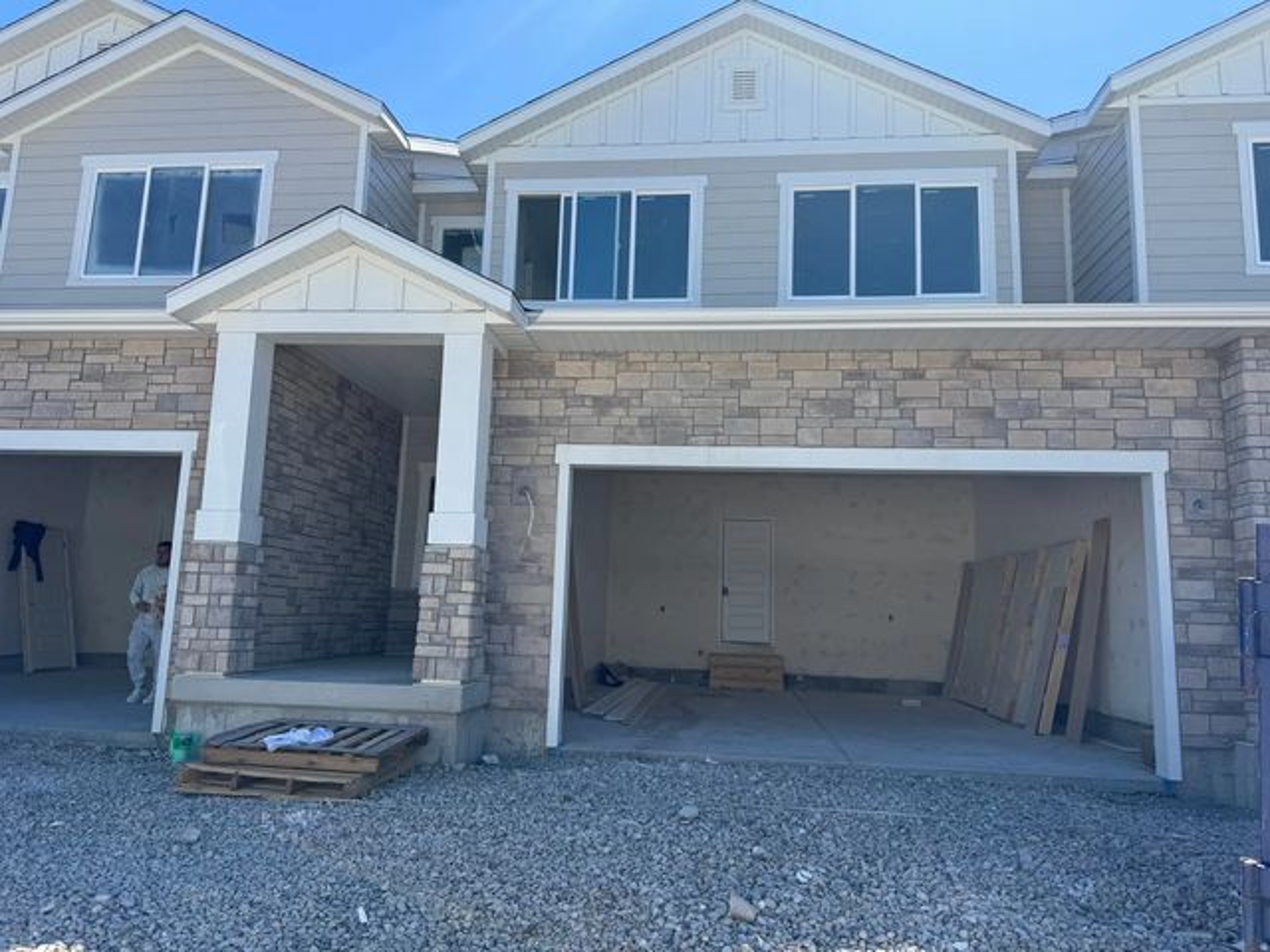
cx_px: 635
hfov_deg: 71.6
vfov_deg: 56.8
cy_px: 476
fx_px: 881
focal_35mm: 24
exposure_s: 1/2710
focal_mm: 6.76
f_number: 1.78
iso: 80
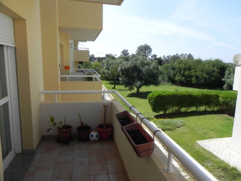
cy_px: 90
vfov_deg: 53.1
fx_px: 181
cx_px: 120
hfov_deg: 67.3
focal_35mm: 26
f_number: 7.1
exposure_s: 1/356
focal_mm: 4.6
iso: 160
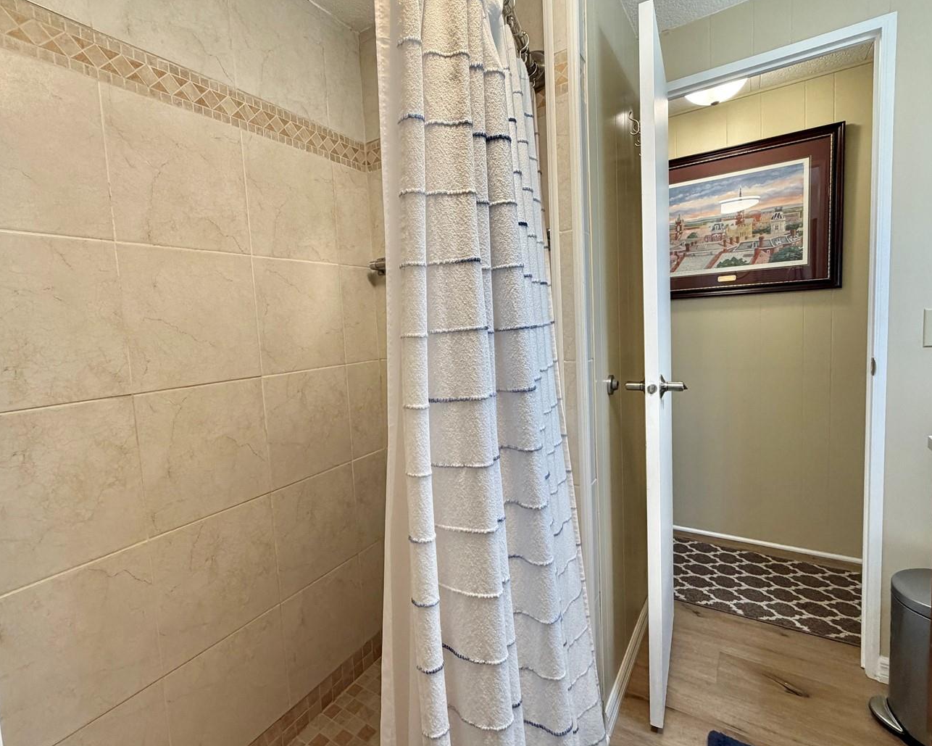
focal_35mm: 17
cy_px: 363
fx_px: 469
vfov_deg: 77.0
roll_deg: +3.3
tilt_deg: -5.5
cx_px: 425
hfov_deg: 89.4
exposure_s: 1/120
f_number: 2.2
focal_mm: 2.22
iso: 200
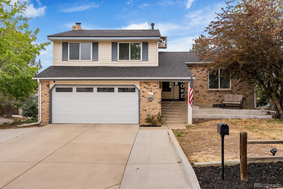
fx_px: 260
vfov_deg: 40.0
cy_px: 94
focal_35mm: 33
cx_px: 142
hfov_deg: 57.2
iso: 200
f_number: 8
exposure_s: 1/80
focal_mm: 33
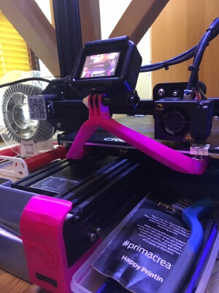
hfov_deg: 48.2
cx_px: 110
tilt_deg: -14.8
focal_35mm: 29
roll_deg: +4.1
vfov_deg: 61.7
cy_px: 146
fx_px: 245
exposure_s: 1/17
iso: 320
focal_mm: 4.15
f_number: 2.2
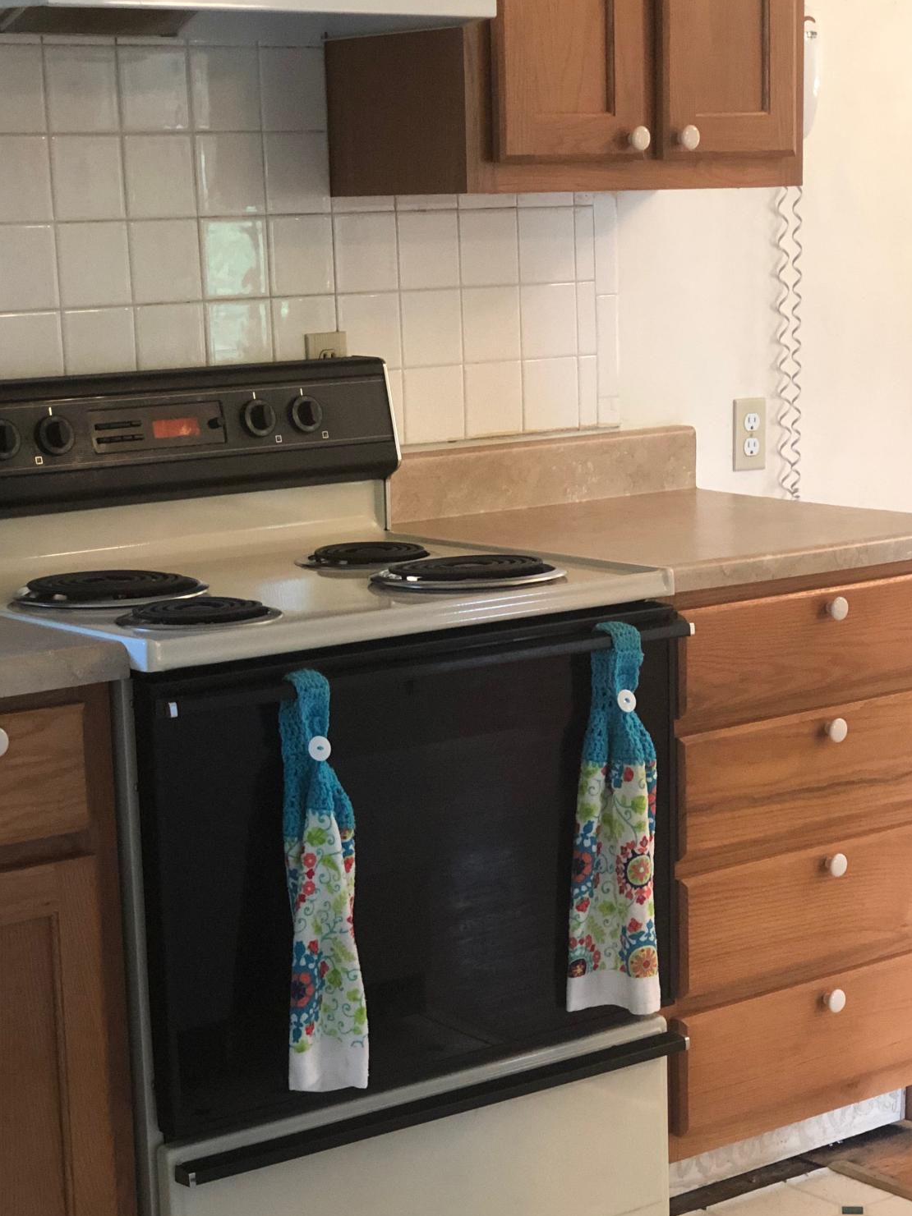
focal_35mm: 77
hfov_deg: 19.1
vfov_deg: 25.2
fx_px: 2706
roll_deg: +2.1
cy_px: 814
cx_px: 497
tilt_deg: -12.4
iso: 250
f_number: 2.8
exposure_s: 1/30
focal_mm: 6.6
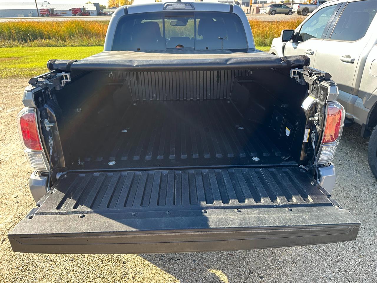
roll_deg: +1.1
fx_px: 261
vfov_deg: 56.8
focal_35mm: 24
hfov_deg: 71.6
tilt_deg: -25.8
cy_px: 142
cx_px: 188
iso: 80
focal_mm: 6.86
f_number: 1.78
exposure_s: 1/471
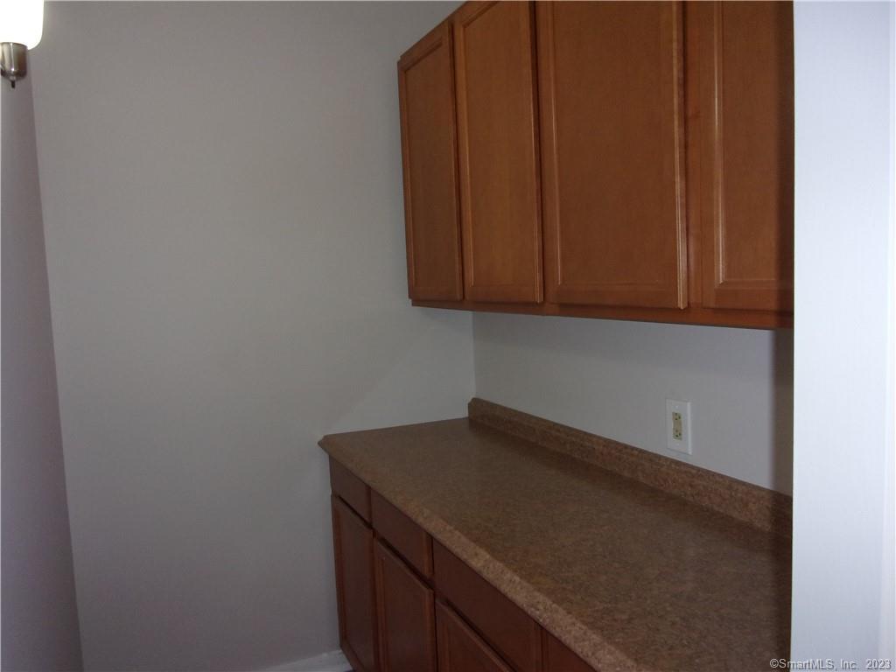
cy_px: 336
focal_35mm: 28
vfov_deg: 49.7
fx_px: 725
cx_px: 448
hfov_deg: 63.4
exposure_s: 1/34
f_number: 3.9
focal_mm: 5.1
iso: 200
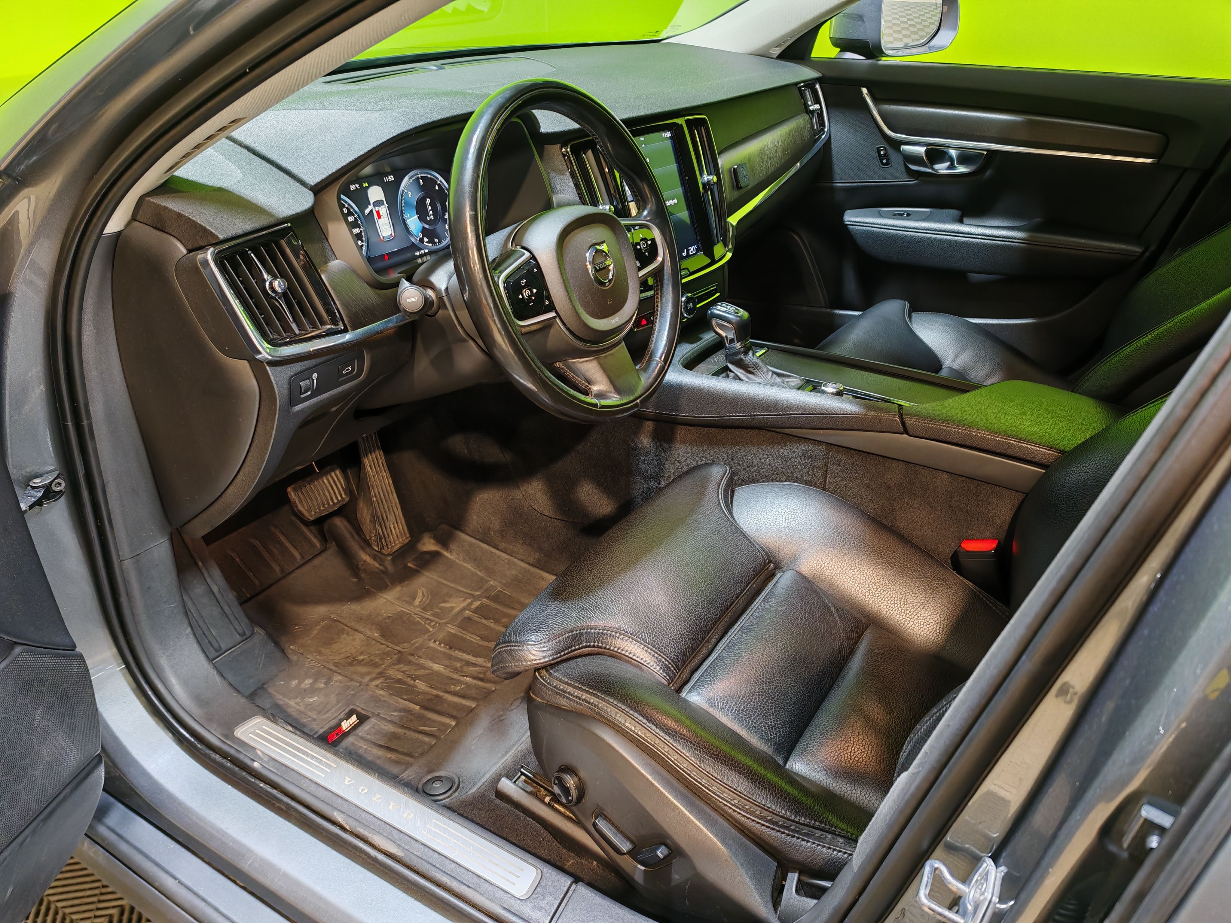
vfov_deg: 51.4
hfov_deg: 65.3
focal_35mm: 27
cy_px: 462
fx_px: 960
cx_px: 616
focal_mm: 6.83
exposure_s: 1/50
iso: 80
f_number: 1.4
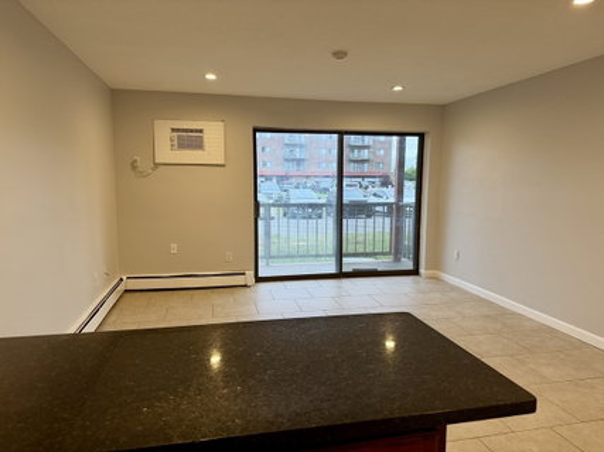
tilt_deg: -6.1
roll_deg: -0.1
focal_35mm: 24
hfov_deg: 71.6
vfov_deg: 56.8
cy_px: 226
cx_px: 302
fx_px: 419
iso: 160
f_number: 1.78
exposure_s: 1/120
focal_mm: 6.76
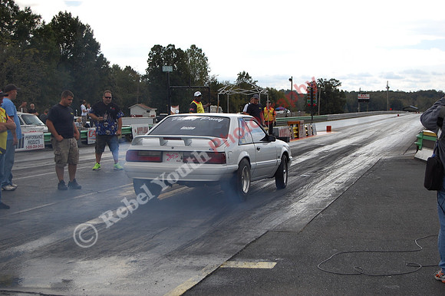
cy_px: 148
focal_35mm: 72
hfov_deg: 28.1
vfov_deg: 18.9
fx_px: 889
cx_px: 222
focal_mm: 48
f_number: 5.6
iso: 250
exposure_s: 1/1000
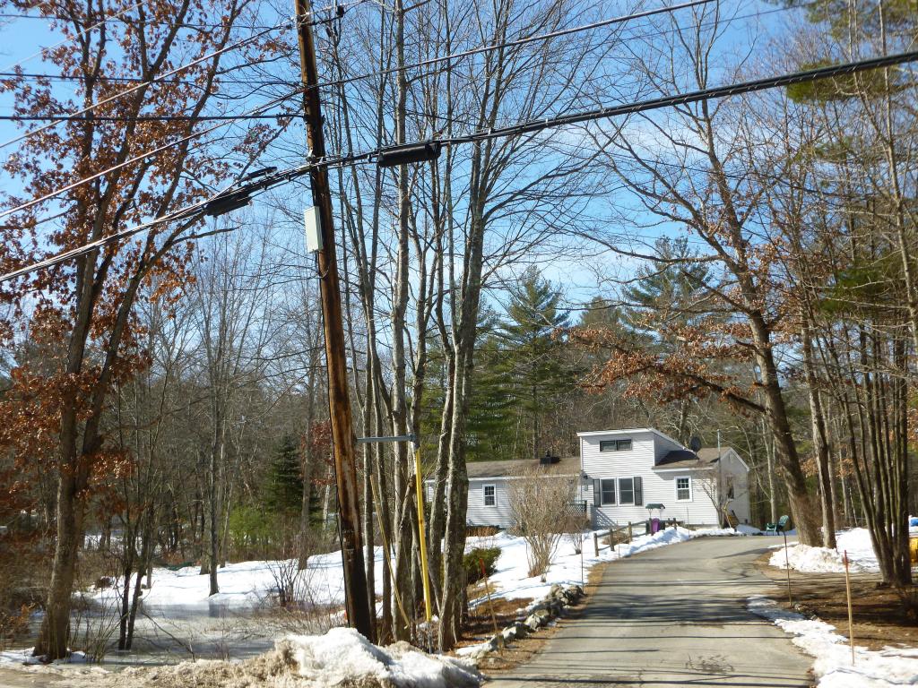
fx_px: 1034
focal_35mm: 39
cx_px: 459
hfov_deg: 47.9
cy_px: 344
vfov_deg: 36.8
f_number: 3.7
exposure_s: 1/500
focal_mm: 6.9
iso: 100
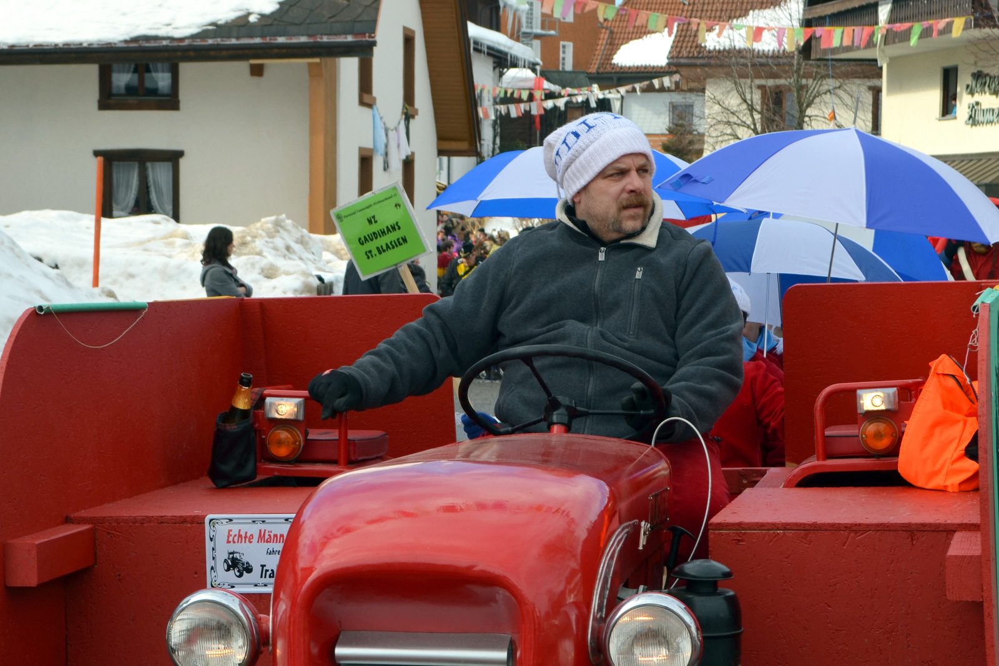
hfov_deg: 33.4
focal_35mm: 60
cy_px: 333
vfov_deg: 22.6
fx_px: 1665
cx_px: 500
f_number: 9
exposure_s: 1/200
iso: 100
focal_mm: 40
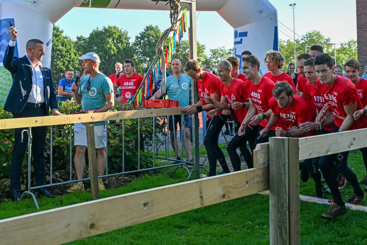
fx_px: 373
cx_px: 206
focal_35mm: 37
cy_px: 120
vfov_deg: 36.3
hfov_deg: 52.3
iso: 400
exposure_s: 1/500
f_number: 6.3
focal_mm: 30.5
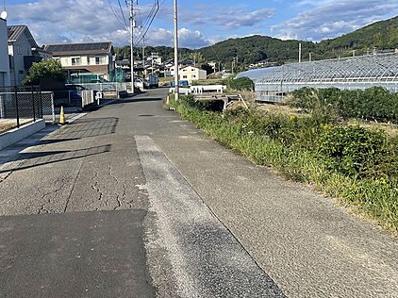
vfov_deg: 38.6
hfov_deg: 48.9
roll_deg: +2.3
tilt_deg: -3.1
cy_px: 133
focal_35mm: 37
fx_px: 425
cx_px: 120
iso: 32
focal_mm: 4.2
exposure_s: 1/3401
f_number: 1.6
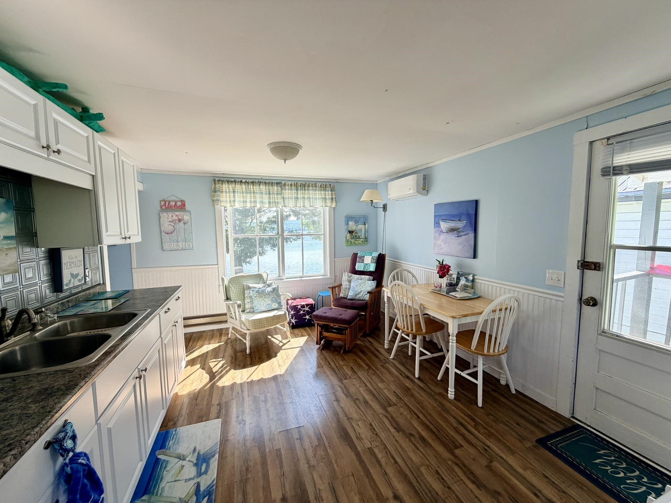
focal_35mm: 14
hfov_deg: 102.1
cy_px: 252
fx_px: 271
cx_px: 336
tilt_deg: -5.1
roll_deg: +1.6
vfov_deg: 85.7
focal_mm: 2.22
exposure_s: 1/121
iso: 50
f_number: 2.2
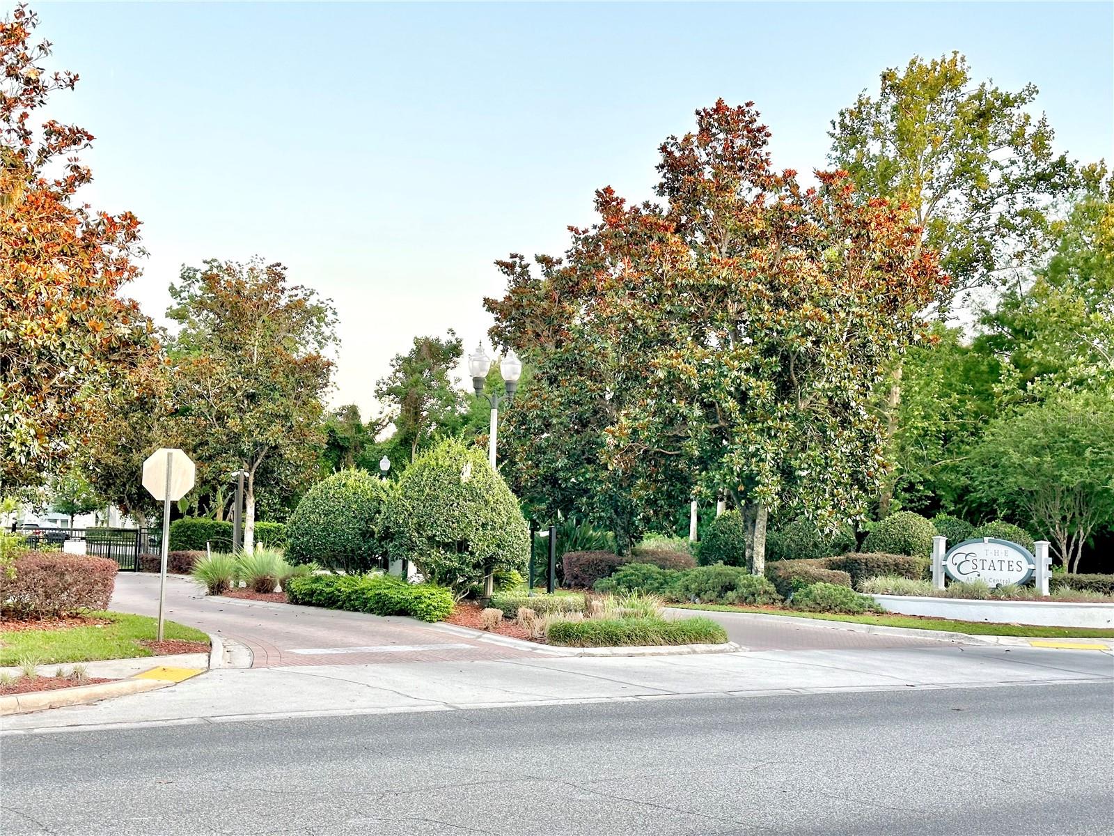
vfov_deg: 30.3
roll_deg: -0.9
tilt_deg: +4.6
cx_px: 557
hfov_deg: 39.7
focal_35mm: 48
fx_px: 1545
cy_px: 418
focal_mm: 6.86
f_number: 1.78
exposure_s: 1/262
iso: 64
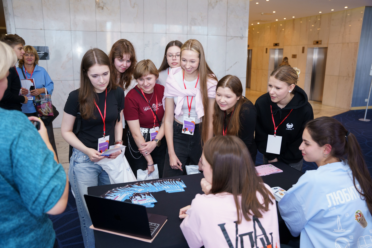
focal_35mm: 29
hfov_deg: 63.3
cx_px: 186
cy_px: 124
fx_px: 302
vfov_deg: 44.7
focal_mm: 29.2
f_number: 3.2
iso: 800
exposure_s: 1/250
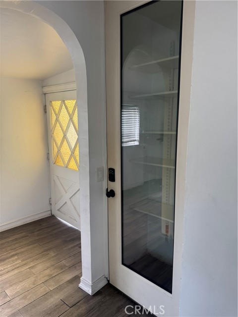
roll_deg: +1.2
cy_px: 158
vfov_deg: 71.6
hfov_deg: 56.8
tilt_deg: -11.2
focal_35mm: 24
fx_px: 220
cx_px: 119
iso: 125
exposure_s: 1/120
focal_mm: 6.76
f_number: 1.78
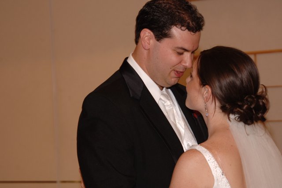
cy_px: 94
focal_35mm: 128
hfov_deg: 16.1
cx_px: 141
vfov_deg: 10.7
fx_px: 997
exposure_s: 1/40
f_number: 5
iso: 400
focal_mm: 85
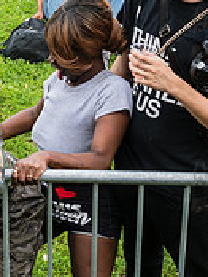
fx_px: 951
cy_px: 108
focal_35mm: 119
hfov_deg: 12.3
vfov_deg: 16.5
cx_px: -6
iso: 500
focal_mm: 35
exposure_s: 1/640
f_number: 4
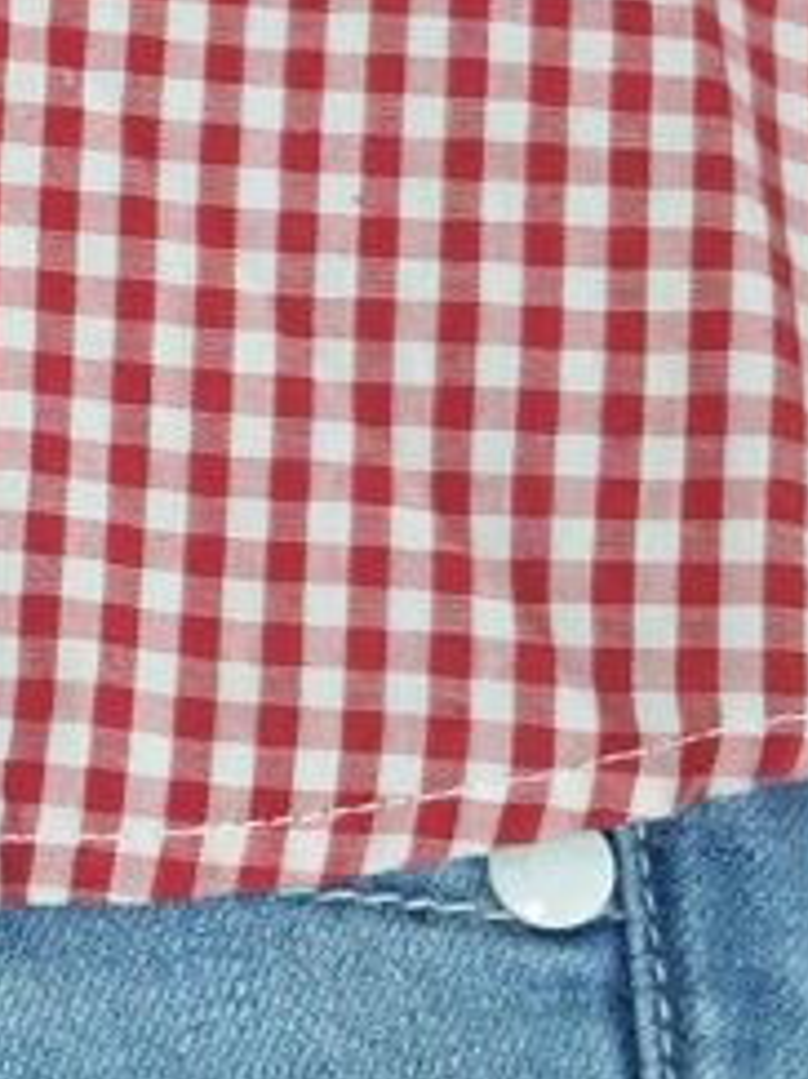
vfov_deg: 14.3
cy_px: 140
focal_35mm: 137
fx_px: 4268
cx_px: -1128
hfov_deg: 9.6
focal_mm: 5.95
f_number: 1.89
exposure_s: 1/33.3
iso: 620
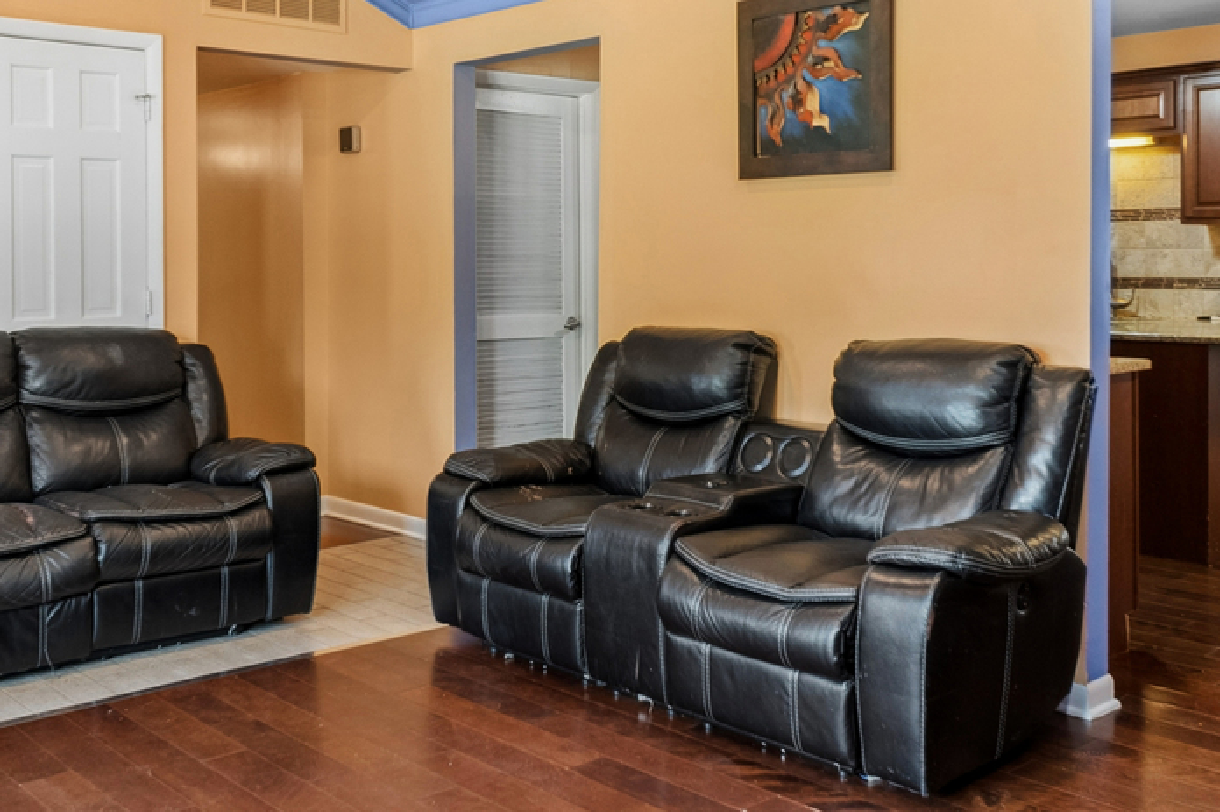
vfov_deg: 37.5
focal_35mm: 35
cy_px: 284
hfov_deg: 54.4
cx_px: 578
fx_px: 1185
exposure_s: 1/6
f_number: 8
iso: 400
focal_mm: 10
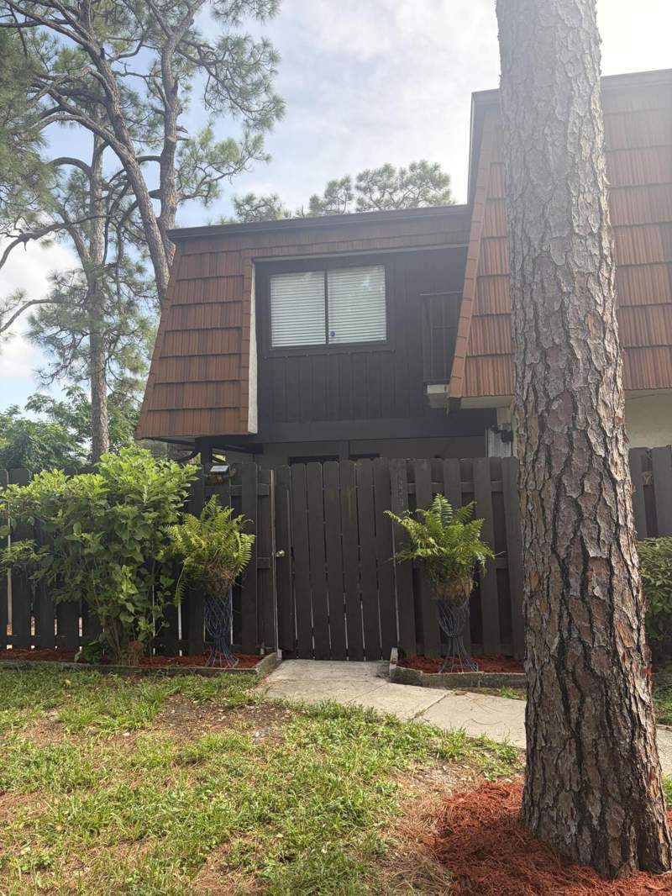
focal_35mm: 26
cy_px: 448
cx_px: 336
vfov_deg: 67.3
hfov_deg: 53.1
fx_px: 673
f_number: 1.6
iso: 64
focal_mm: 5.96
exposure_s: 1/708
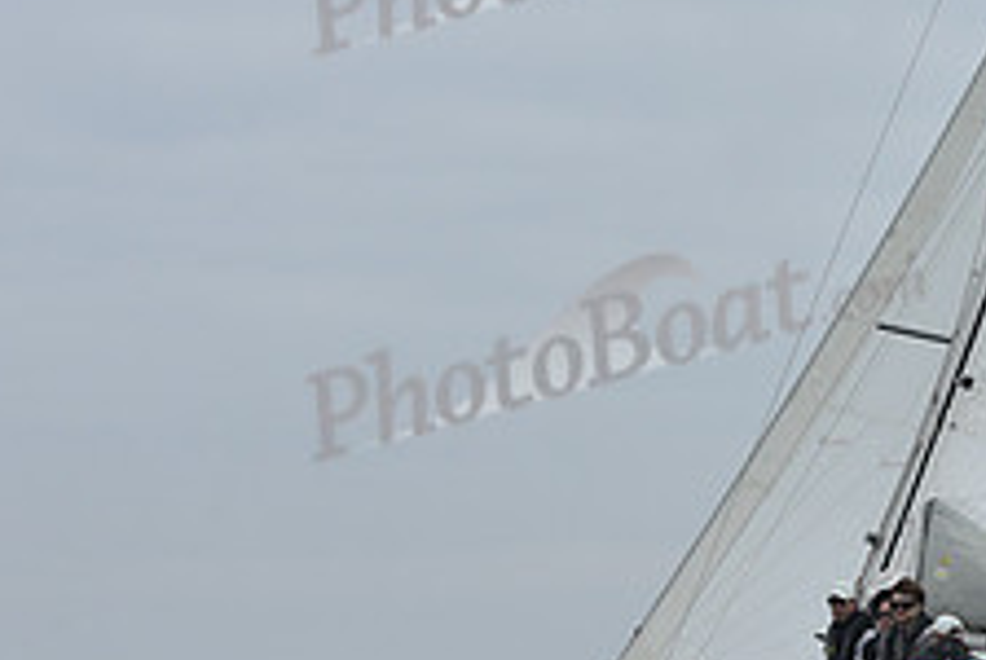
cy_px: 513
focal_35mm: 181
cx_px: 1158
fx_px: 4964
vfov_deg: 7.6
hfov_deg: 11.1
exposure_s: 1/800
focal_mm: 70
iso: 250
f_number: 8
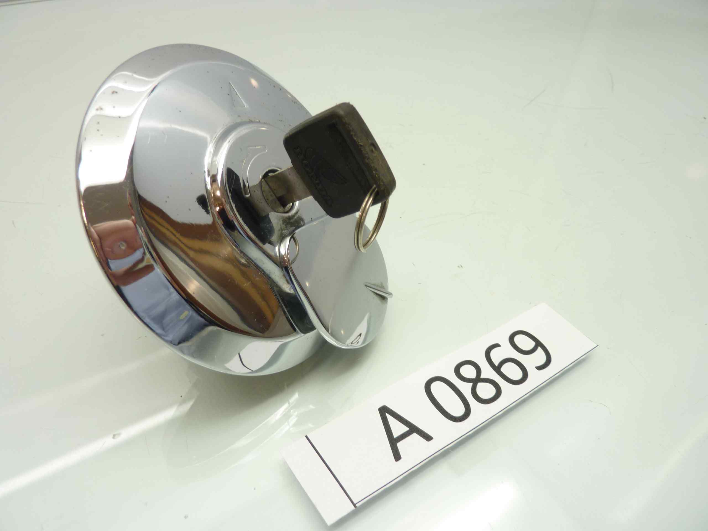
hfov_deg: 69.4
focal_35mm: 25
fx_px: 511
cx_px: 354
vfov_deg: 54.9
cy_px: 266
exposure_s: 1/15
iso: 80
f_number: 3.3
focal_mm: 4.1
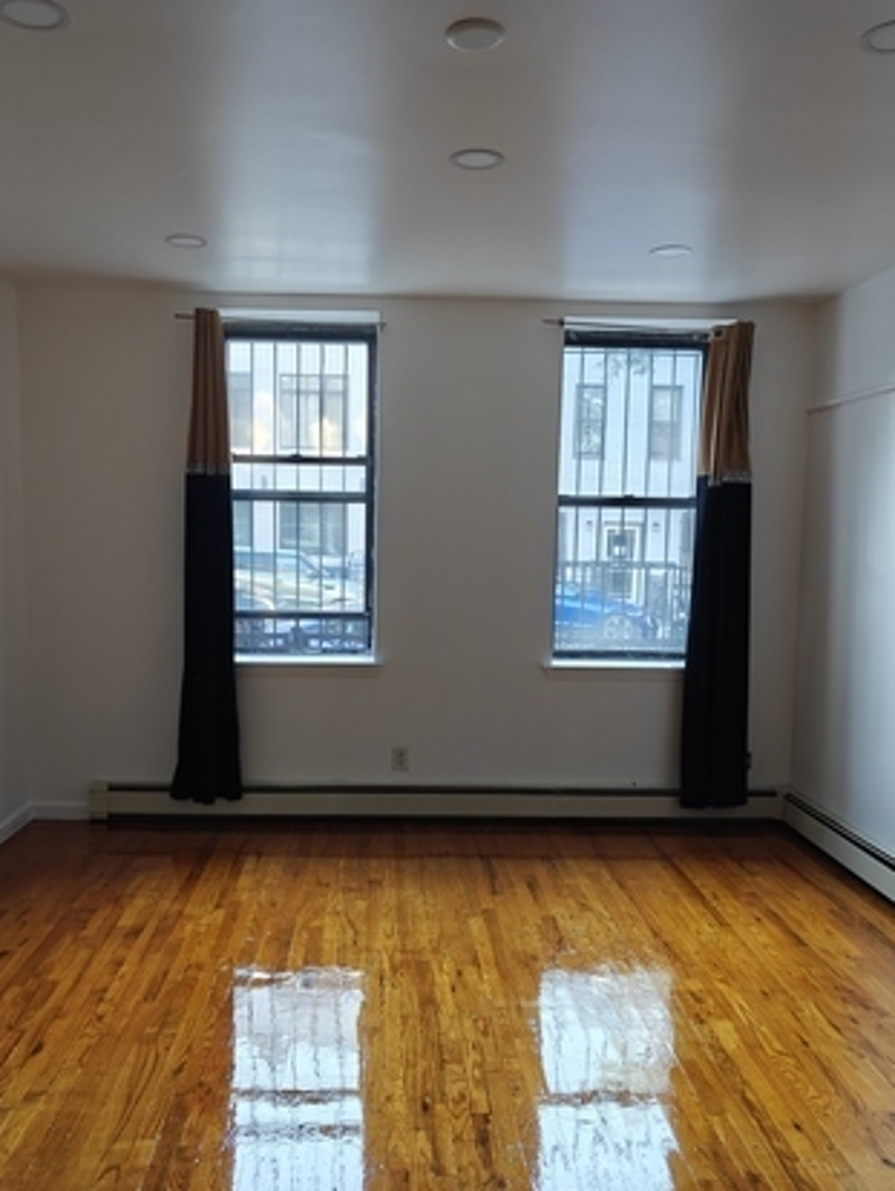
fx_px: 999
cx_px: 409
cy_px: 639
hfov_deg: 48.2
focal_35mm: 29
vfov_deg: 61.6
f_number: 1.7
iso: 1250
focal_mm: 6.06
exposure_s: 1/120
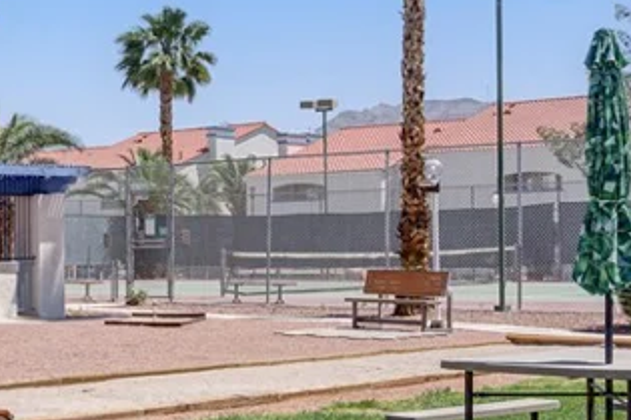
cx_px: 152
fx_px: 1595
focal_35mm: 91
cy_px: 219
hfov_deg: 22.2
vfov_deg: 15.0
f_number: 7.1
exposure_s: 1/320
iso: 100
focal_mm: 28
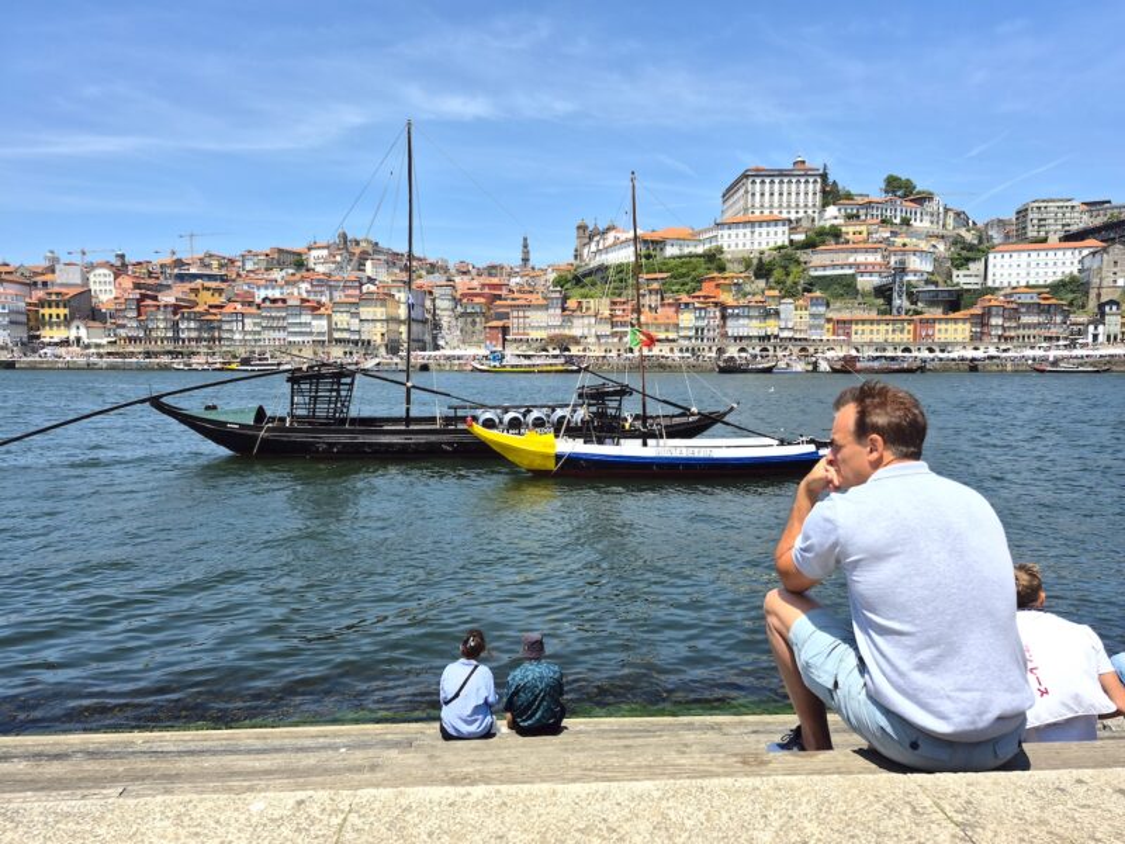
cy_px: 422
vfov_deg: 58.9
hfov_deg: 73.9
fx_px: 747
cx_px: 562
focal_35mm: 23
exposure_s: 1/2496
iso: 25
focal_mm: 5.4
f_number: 1.8
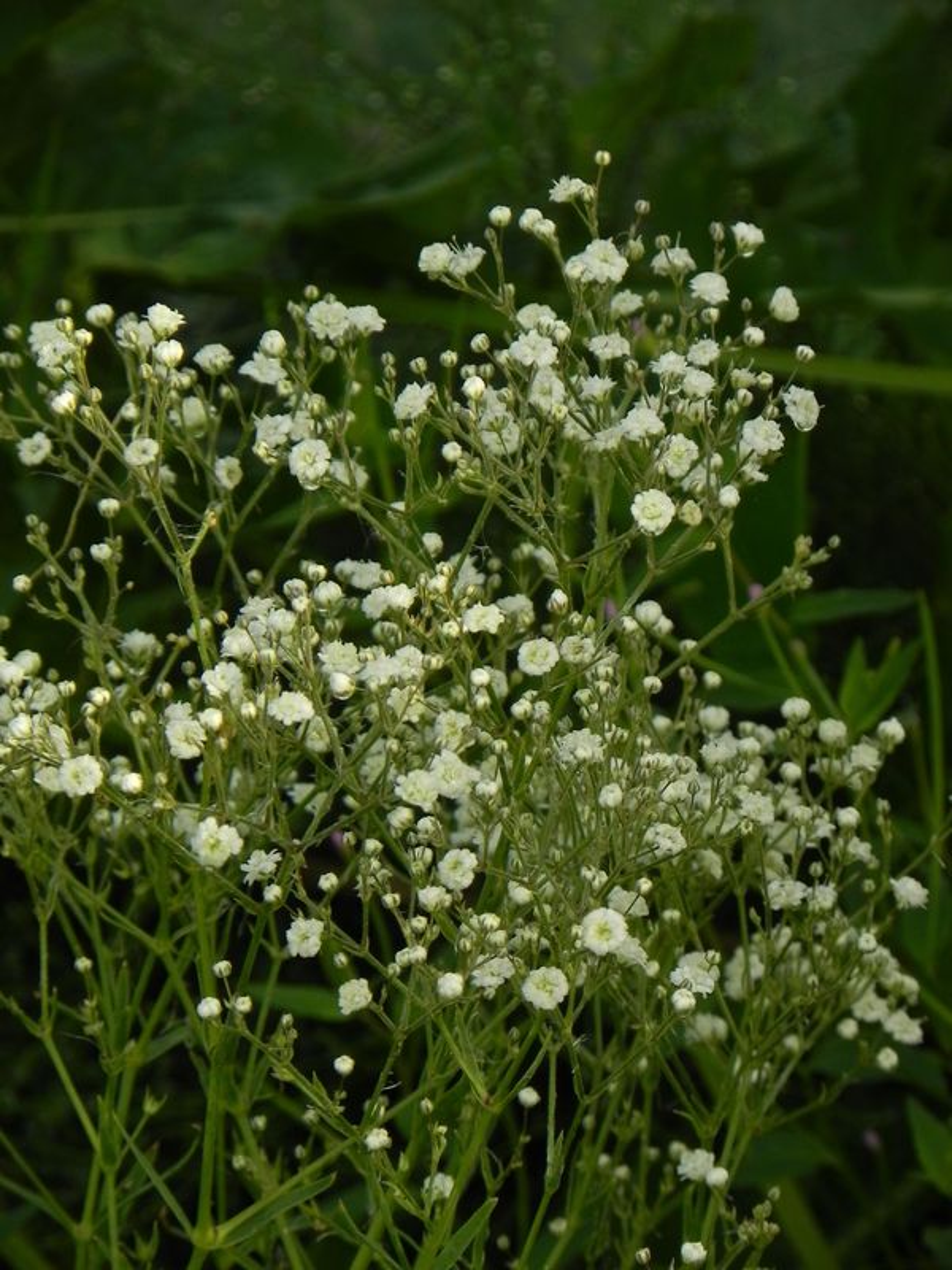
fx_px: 13824
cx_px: 476
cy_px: 635
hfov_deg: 3.9
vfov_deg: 5.3
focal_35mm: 377
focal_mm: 67.2
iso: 160
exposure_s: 1/500
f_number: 5
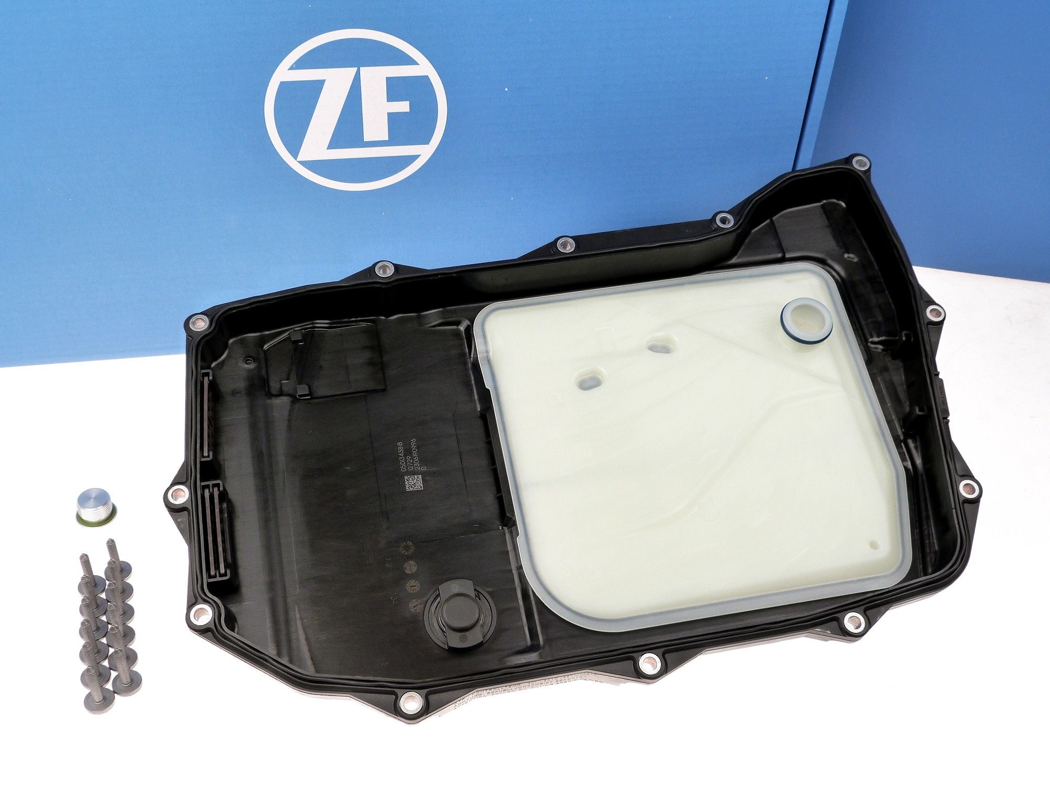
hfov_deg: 49.0
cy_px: 394
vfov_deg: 37.7
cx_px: 525
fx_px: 1153
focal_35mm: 38
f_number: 3.6
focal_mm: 6.7
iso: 160
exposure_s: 1/125
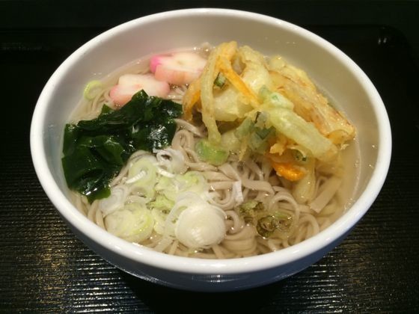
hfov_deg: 60.0
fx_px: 363
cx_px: 210
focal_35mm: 30
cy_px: 157
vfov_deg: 46.8
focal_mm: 4.12
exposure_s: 1/33
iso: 50
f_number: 2.2
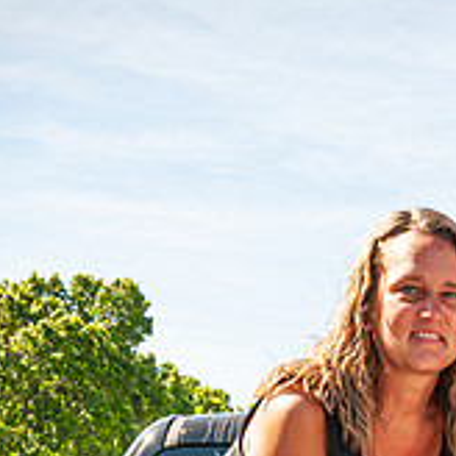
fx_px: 1341
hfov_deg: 18.6
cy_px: 480
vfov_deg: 18.7
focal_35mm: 90
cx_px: 484
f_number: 8
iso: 200
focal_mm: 20
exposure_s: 1/250
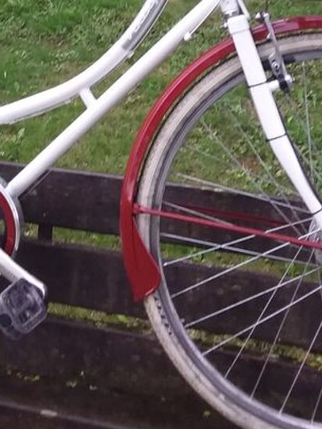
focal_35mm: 69
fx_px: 855
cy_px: -73
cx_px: 102
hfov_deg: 21.2
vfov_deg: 25.5
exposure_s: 1/33
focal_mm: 2.91
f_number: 1.9
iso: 80
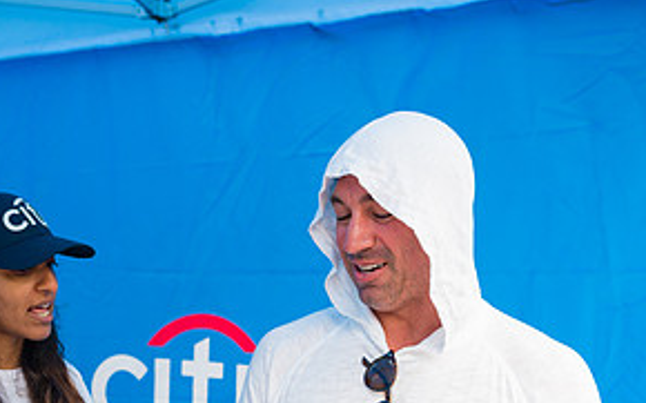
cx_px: 189
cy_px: 412
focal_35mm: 55
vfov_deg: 22.5
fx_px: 968
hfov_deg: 36.3
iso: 320
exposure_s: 1/250
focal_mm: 27
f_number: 3.2
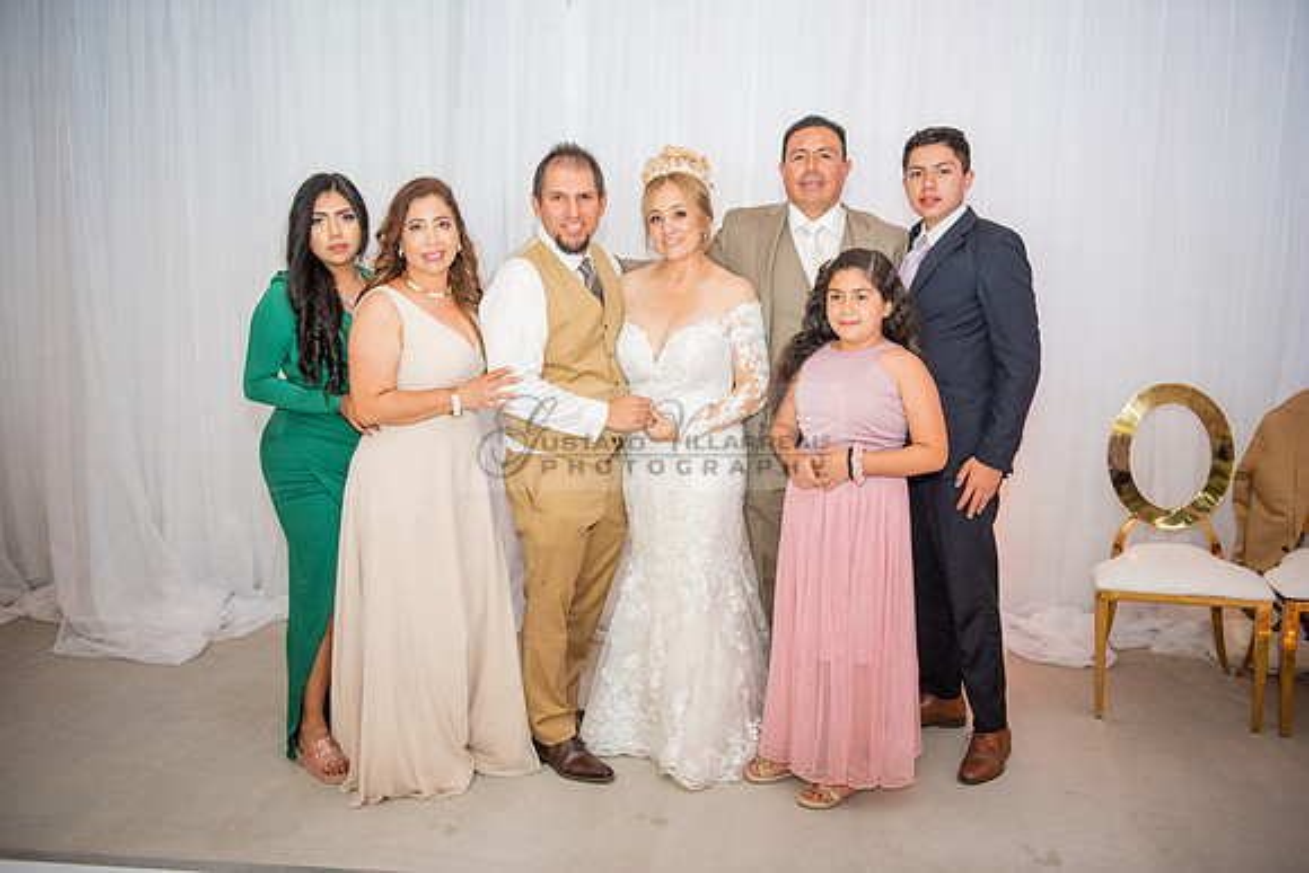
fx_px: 1164
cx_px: 654
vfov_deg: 41.1
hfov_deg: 58.7
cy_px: 436
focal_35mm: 32
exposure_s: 1/160
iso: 1000
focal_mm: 32
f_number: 2.8
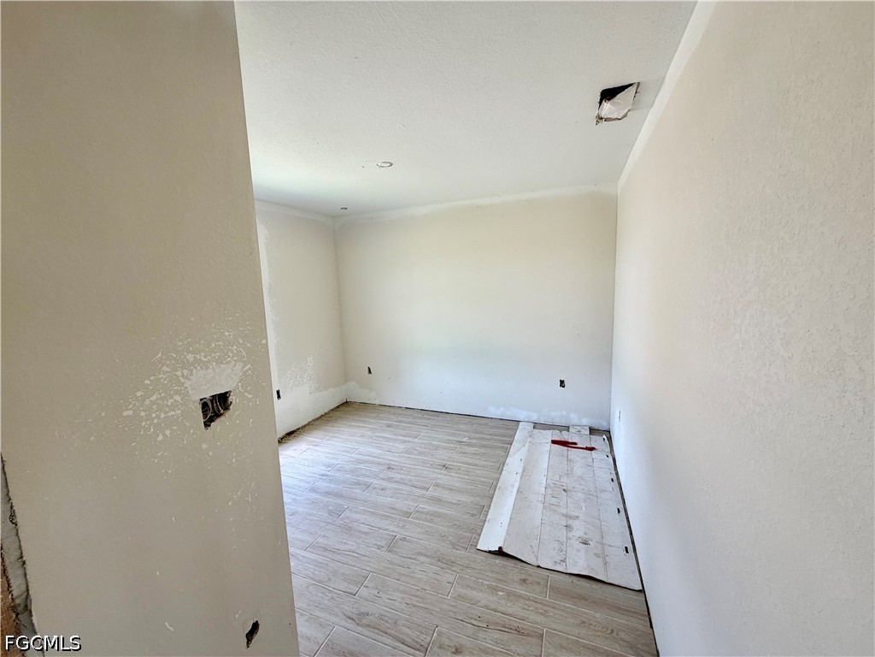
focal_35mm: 14
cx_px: 438
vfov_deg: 85.7
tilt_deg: -7.8
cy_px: 328
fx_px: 354
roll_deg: +2.5
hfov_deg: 102.1
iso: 80
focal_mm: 2.22
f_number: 2.2
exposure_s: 1/121
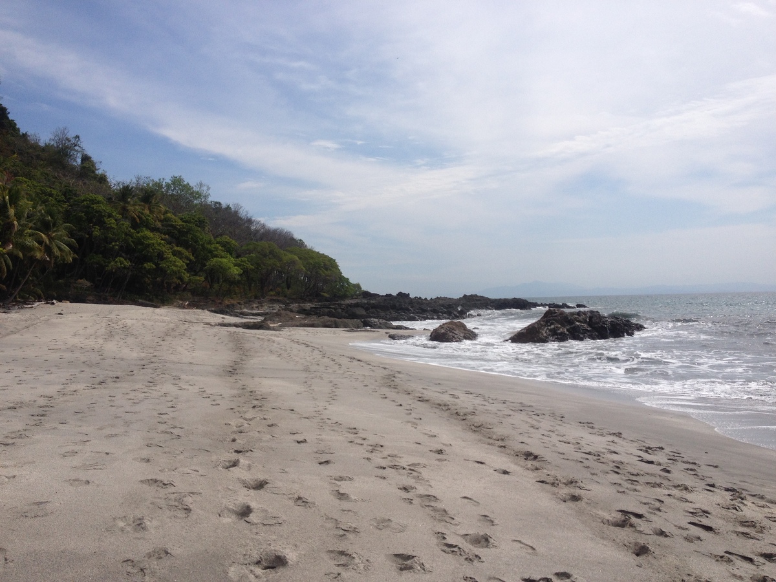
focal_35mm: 35
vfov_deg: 40.7
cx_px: 388
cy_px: 291
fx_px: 785
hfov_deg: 52.6
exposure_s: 1/4255
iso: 50
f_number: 2.4
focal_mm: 4.28
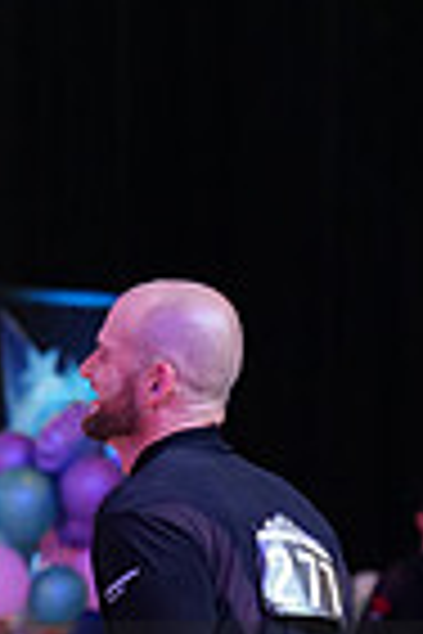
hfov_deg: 4.7
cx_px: -142
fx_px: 5076
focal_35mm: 288
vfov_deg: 7.1
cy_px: 773
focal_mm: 70
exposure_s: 1/320
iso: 2000
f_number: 2.8
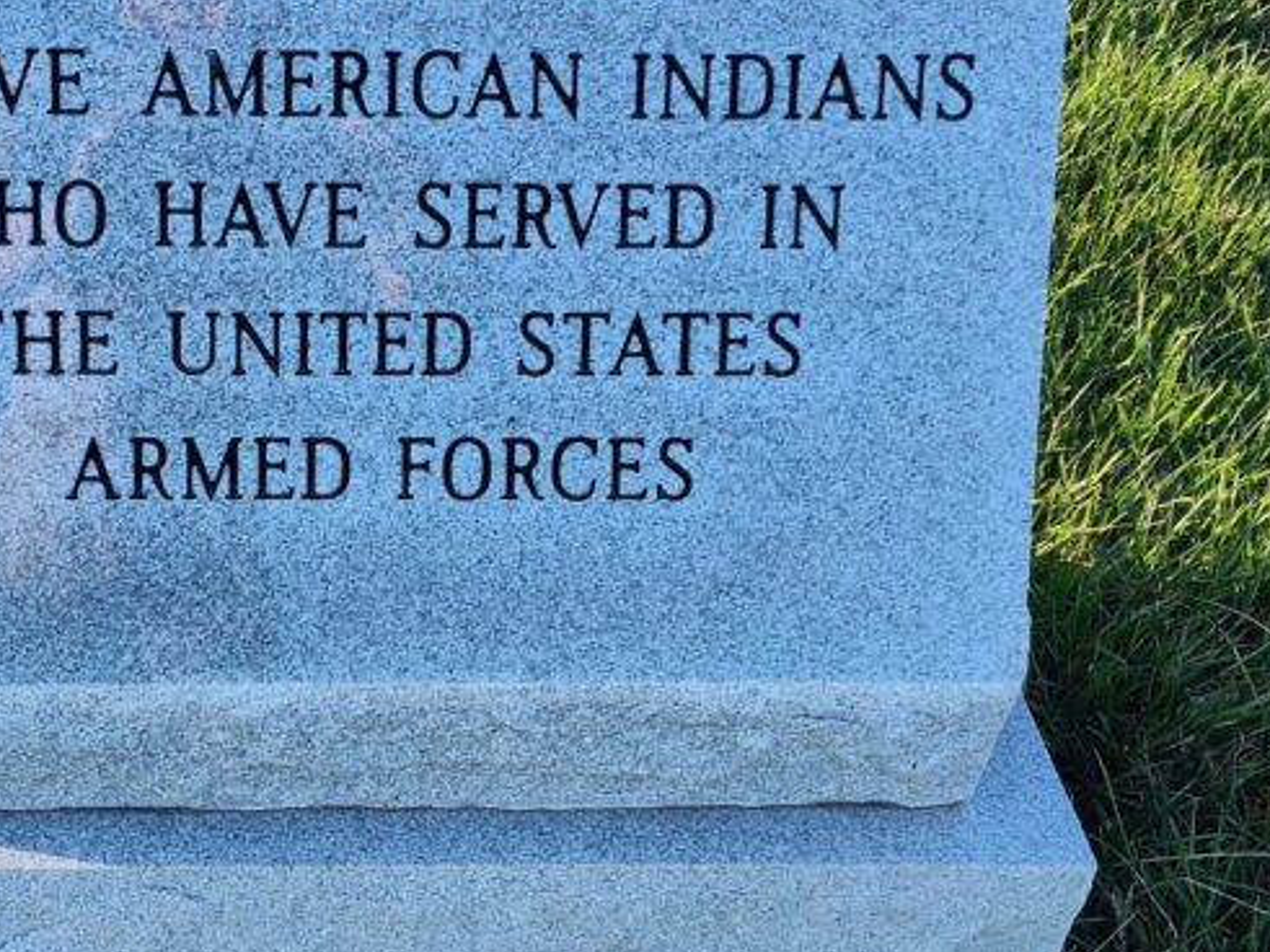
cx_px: 277
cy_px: 429
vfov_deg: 30.2
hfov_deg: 38.4
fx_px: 1761
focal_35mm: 48
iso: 100
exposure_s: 1/227
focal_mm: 5.56
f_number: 1.8
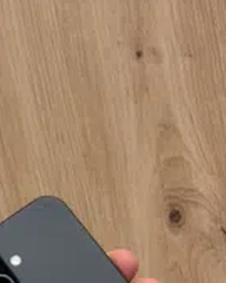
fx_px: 929
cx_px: 60
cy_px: 251
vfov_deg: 17.1
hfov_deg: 13.8
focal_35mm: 111
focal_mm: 6.76
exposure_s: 1/50
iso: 80
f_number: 1.78
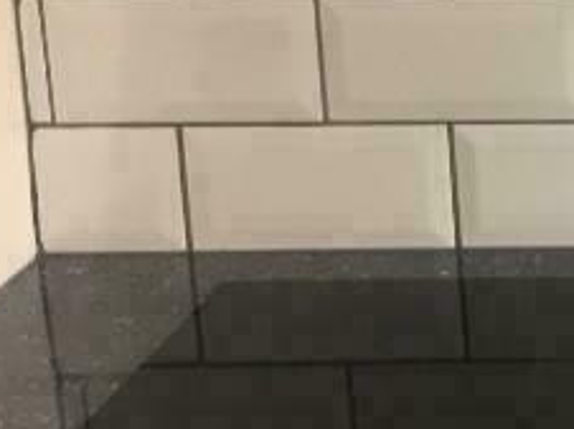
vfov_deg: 11.3
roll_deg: +0.0
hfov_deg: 13.0
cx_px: 1227
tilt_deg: -13.0
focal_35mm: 127
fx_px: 2104
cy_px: -173
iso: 25
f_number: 1.8
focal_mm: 3.99
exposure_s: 1/50
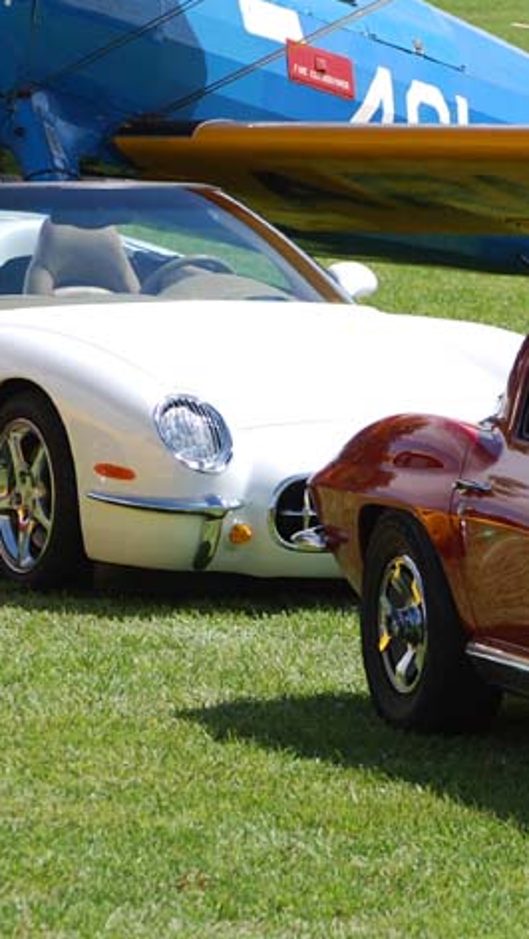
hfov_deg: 2.8
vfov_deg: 5.1
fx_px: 10611
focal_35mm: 426
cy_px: 474
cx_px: 746
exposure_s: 1/500
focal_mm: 125
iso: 110
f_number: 5.6
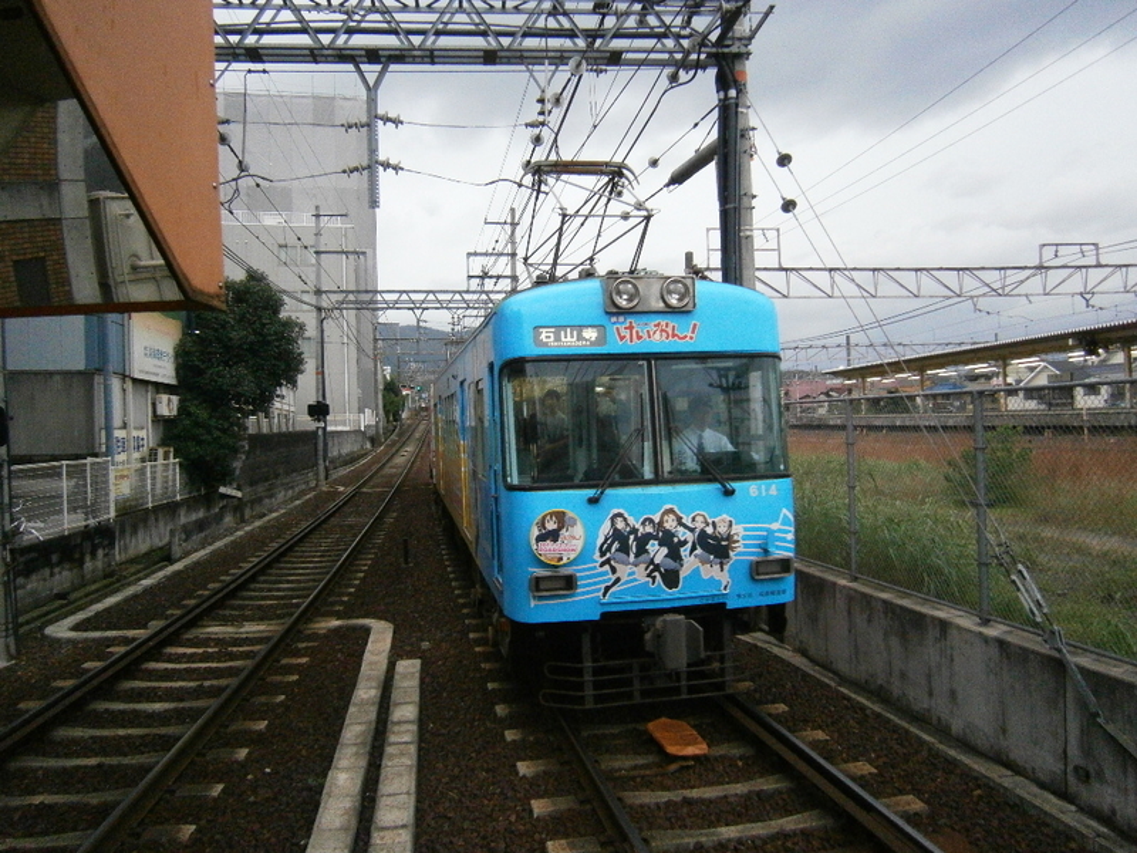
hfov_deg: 67.3
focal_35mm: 26
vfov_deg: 53.1
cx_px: 568
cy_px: 426
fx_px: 854
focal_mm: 4.7
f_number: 2.8
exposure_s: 1/250
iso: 500
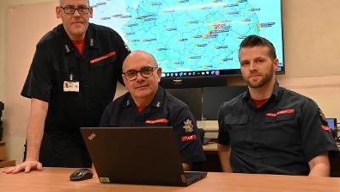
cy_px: 84
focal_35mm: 36
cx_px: 170
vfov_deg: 32.8
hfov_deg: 55.3
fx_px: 325
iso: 720
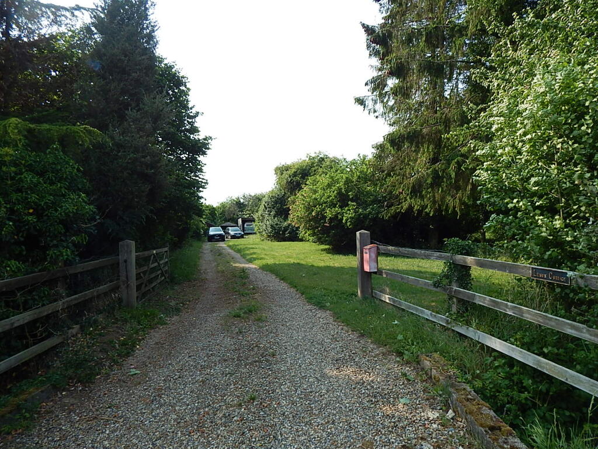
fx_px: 380
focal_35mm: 22
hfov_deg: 76.4
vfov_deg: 61.1
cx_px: 299
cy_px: 224
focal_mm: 4
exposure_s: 1/640
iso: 125
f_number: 3
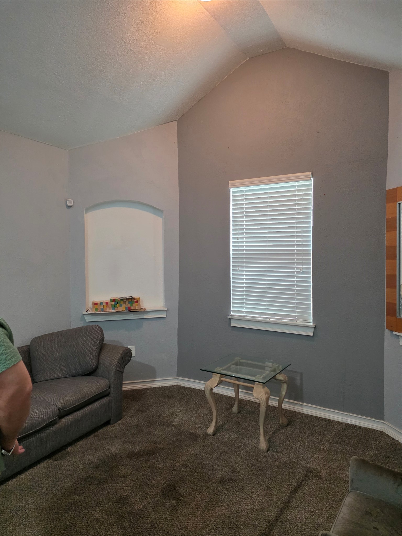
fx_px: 356
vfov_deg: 73.9
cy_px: 268
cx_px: 201
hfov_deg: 58.9
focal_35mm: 23
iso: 800
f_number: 1.7
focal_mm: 6.25
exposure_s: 1/120
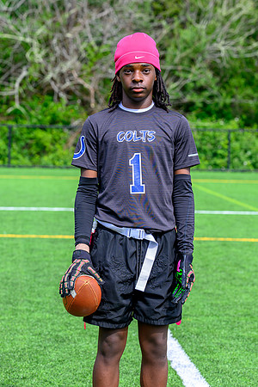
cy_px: 185
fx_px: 1217
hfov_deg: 12.1
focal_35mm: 113
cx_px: 123
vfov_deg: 18.1
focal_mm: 70
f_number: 4
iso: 220
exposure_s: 1/1000
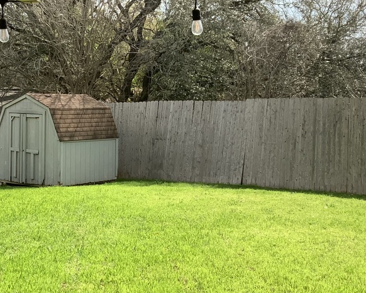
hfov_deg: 27.0
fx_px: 759
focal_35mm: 70
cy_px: 132
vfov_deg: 21.9
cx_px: 129
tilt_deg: -1.4
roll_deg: -1.1
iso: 16
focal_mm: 3
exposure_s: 1/944
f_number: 1.8
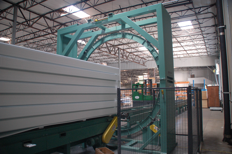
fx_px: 174
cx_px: 116
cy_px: 77
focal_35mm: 27
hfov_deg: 67.4
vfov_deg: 47.8
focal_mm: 18
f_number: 3.5
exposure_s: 1/40
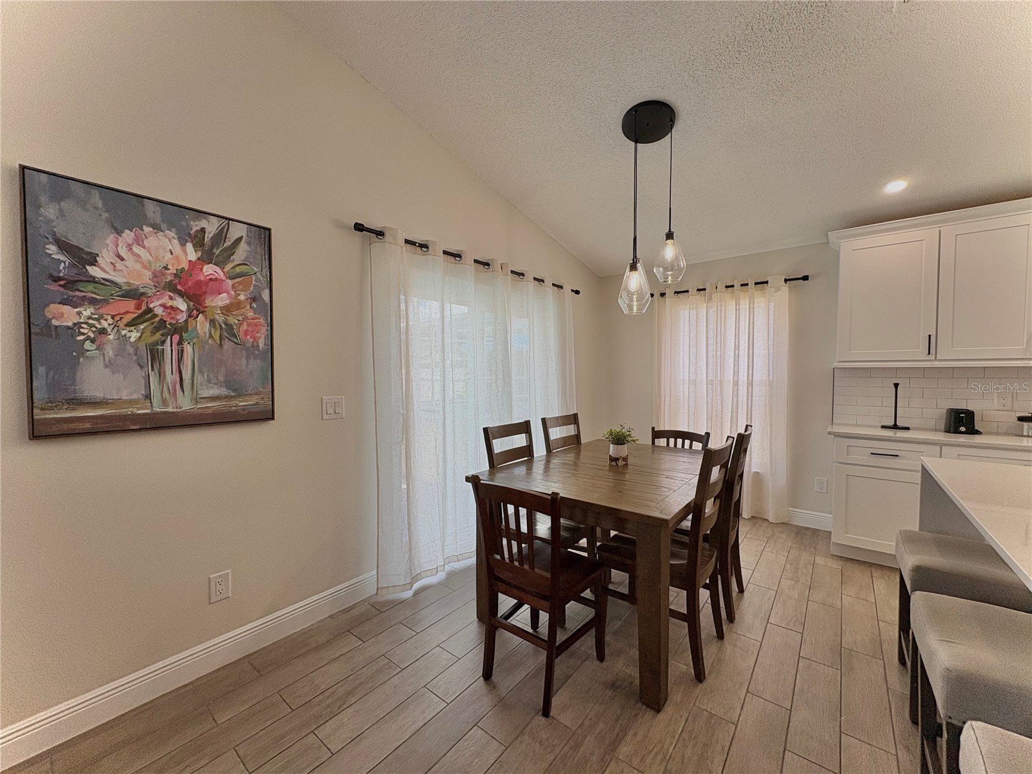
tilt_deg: -2.1
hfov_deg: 102.1
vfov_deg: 85.7
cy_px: 387
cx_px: 516
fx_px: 417
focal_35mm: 14
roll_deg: +0.5
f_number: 2.2
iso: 40
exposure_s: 1/120
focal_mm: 2.22
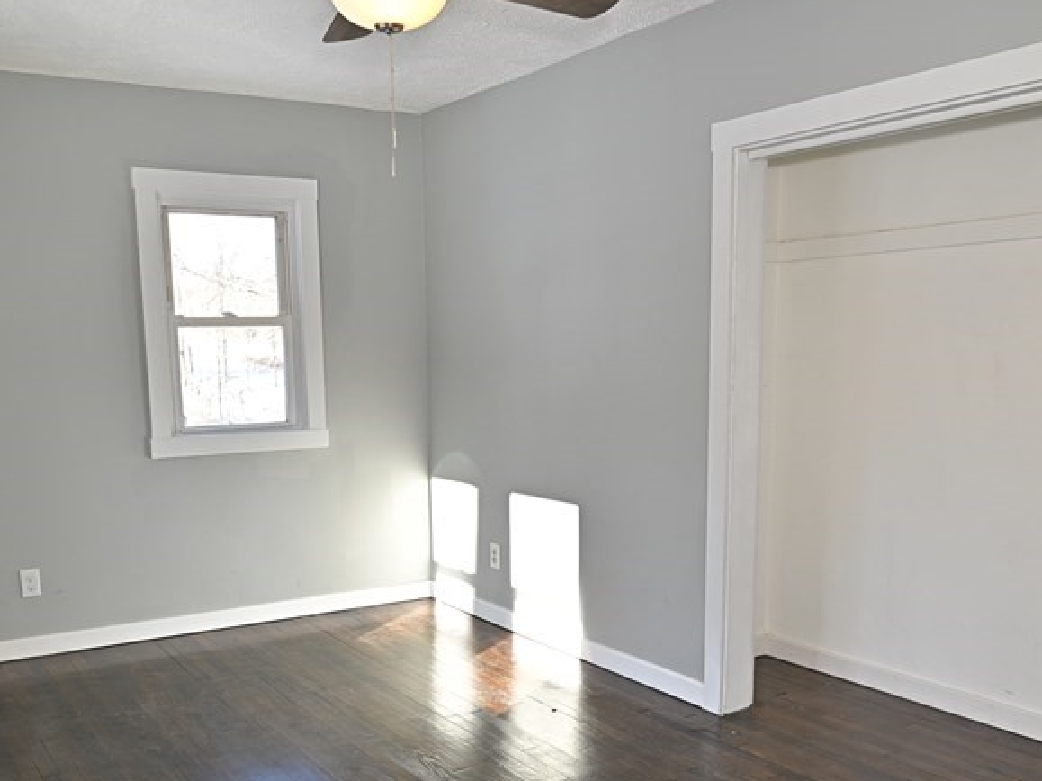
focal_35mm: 34
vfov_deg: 41.1
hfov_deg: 53.9
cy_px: 539
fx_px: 1023
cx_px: 475
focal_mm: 20
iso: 400
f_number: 2.8
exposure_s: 1/400
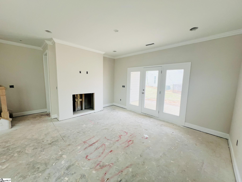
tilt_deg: -6.7
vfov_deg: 89.9
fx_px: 91
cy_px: 91
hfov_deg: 106.2
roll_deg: -1.8
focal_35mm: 13
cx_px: 121
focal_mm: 1.57
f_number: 1.8
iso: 32
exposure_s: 1/187
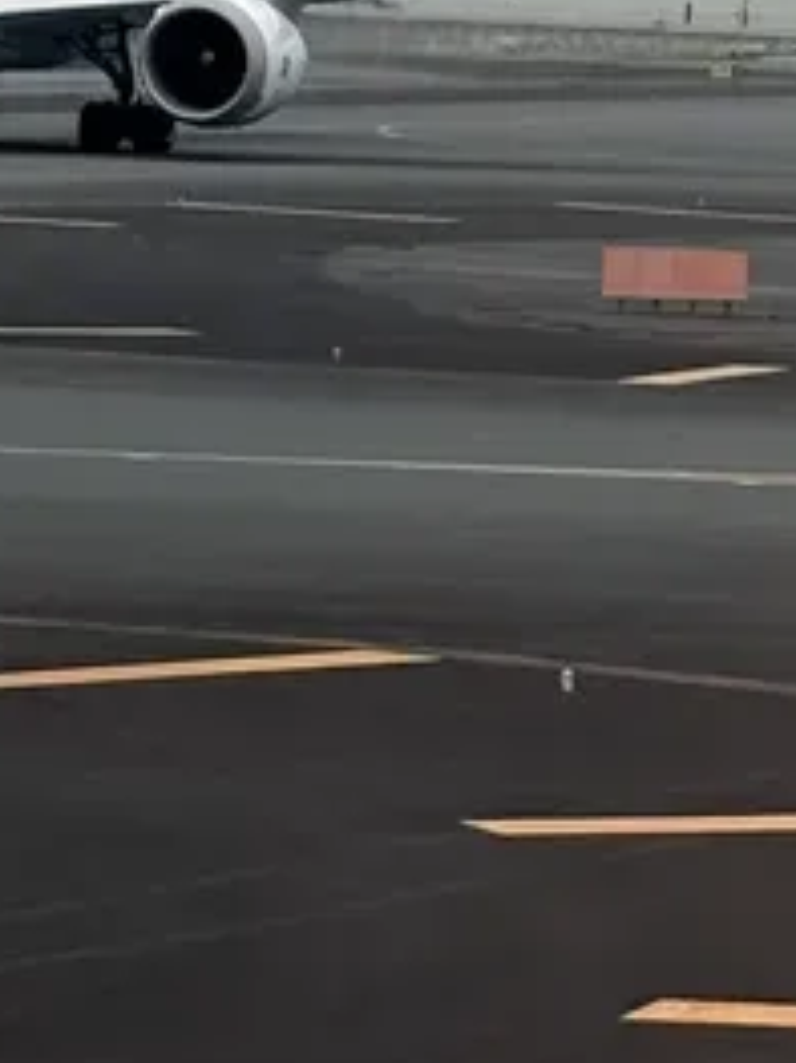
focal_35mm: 292
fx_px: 8960
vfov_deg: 6.8
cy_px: 8
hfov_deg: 5.0
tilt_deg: +0.0
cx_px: 1313
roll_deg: -2.5
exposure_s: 1/962
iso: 64
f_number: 1.78
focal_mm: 6.76
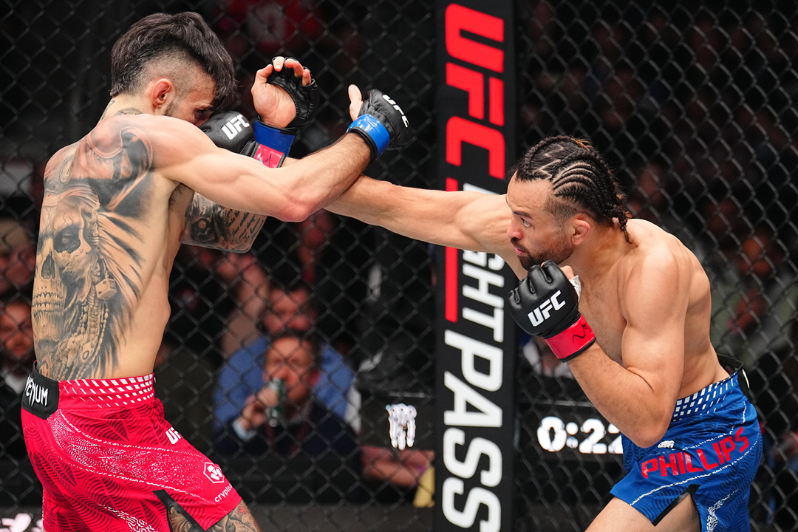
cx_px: 399
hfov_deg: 17.2
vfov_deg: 11.5
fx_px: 2638
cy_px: 266
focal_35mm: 119
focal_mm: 119
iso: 4000
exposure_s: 1/1600
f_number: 2.8
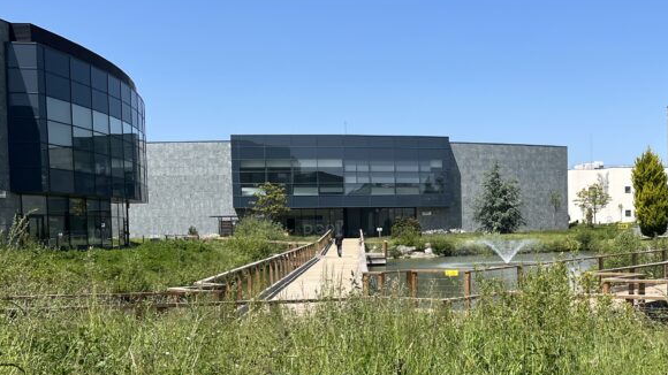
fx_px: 885
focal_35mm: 50
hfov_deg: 39.5
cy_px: 262
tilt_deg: -3.2
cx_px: 548
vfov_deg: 23.8
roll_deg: +1.0
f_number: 1.6
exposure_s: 1/3311
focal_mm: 5.1
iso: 50
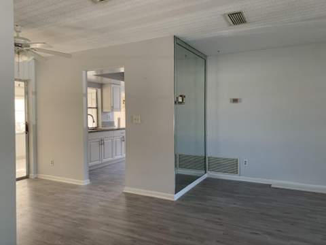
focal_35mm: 26
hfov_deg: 67.3
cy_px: 122
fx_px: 245
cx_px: 163
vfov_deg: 53.1
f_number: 1.8
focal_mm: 4.25
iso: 125
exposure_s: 1/60
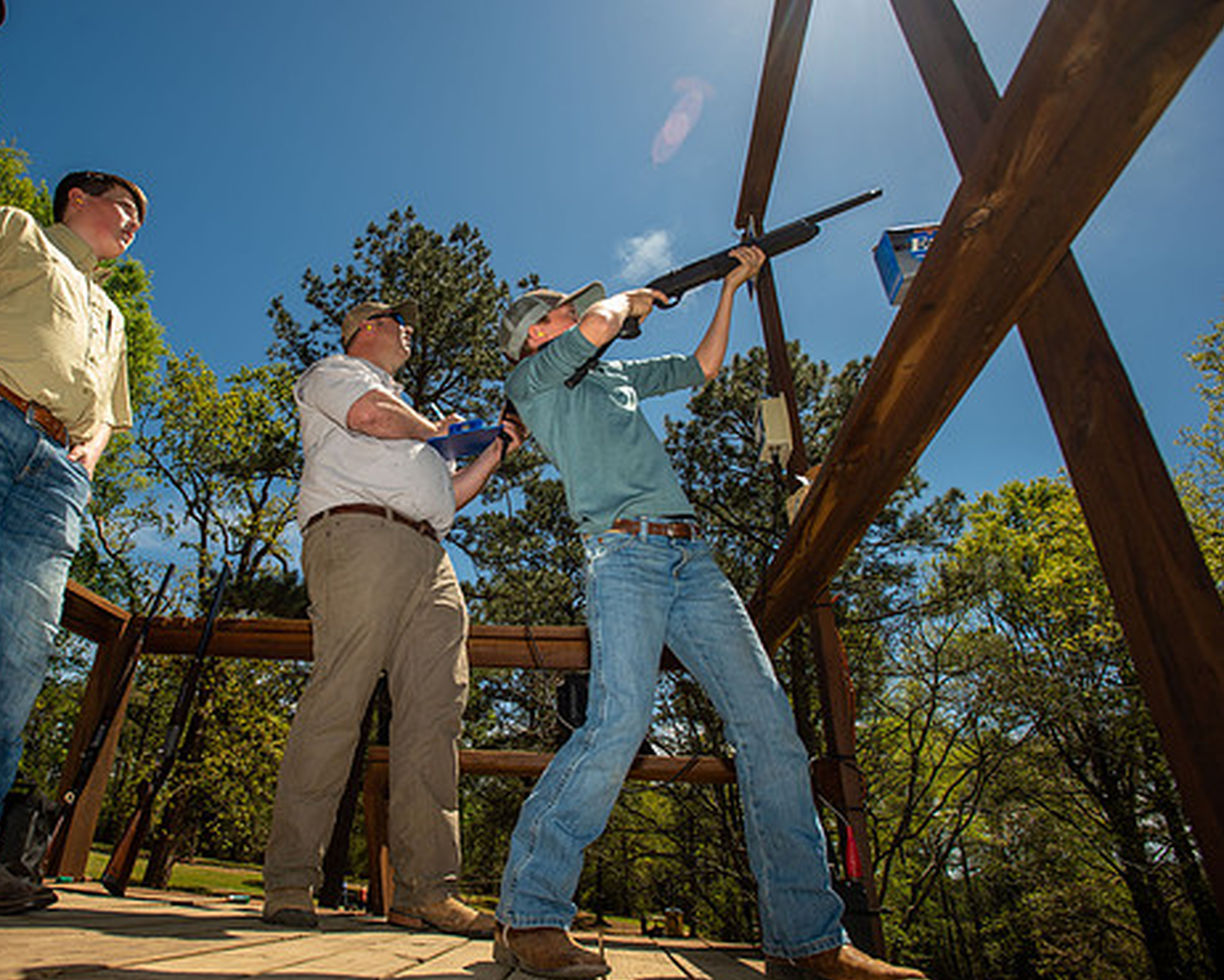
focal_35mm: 20
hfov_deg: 78.9
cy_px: 490
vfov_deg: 68.1
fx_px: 725
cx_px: 458
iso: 80
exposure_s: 1/250
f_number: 6.3
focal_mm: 17
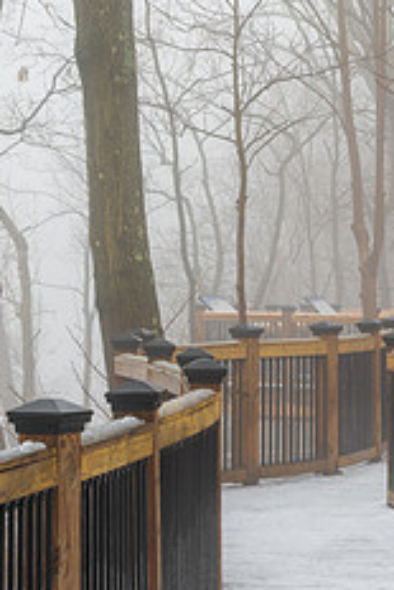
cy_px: 46
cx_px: 264
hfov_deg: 10.9
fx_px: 2065
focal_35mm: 126
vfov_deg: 16.0
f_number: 13
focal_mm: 65
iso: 64
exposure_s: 1/6
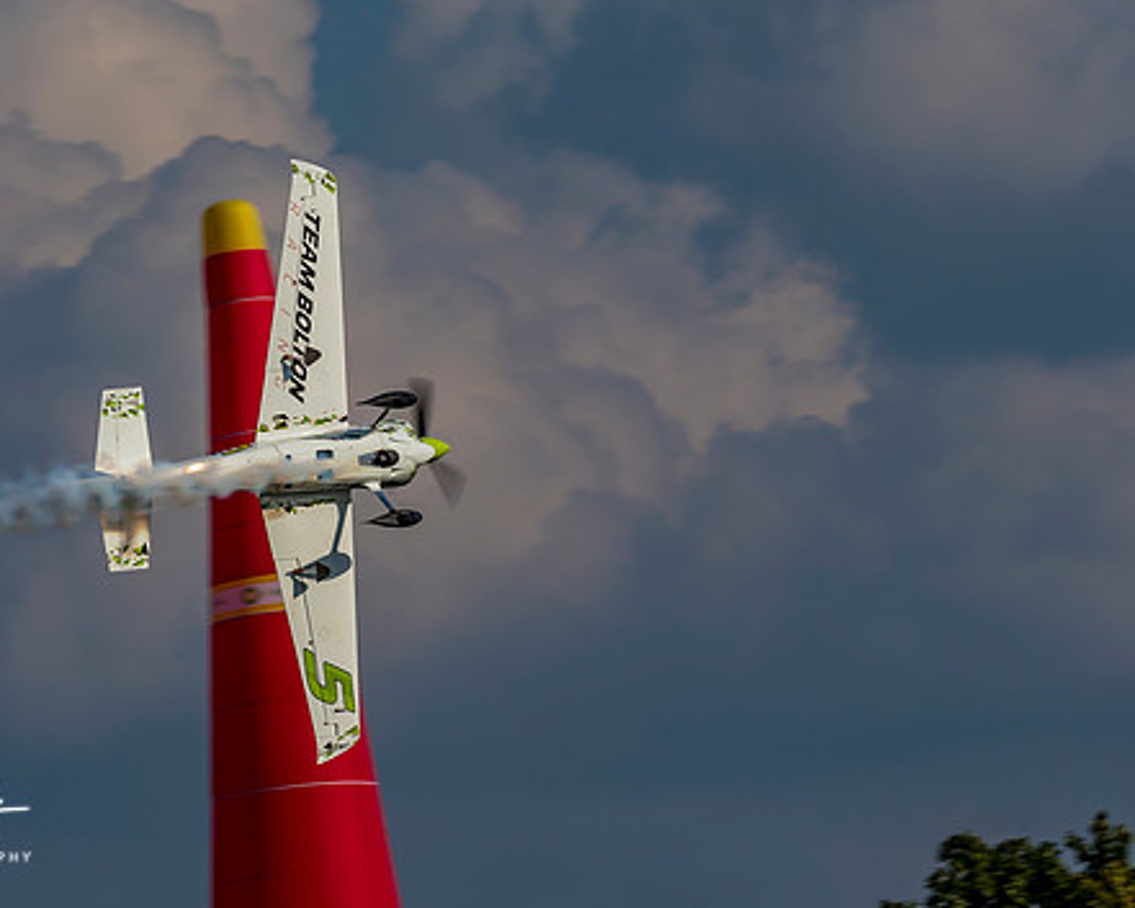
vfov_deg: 2.0
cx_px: 409
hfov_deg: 2.5
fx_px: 25905
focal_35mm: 771
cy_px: 387
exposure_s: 1/500
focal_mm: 300
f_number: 10
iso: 200
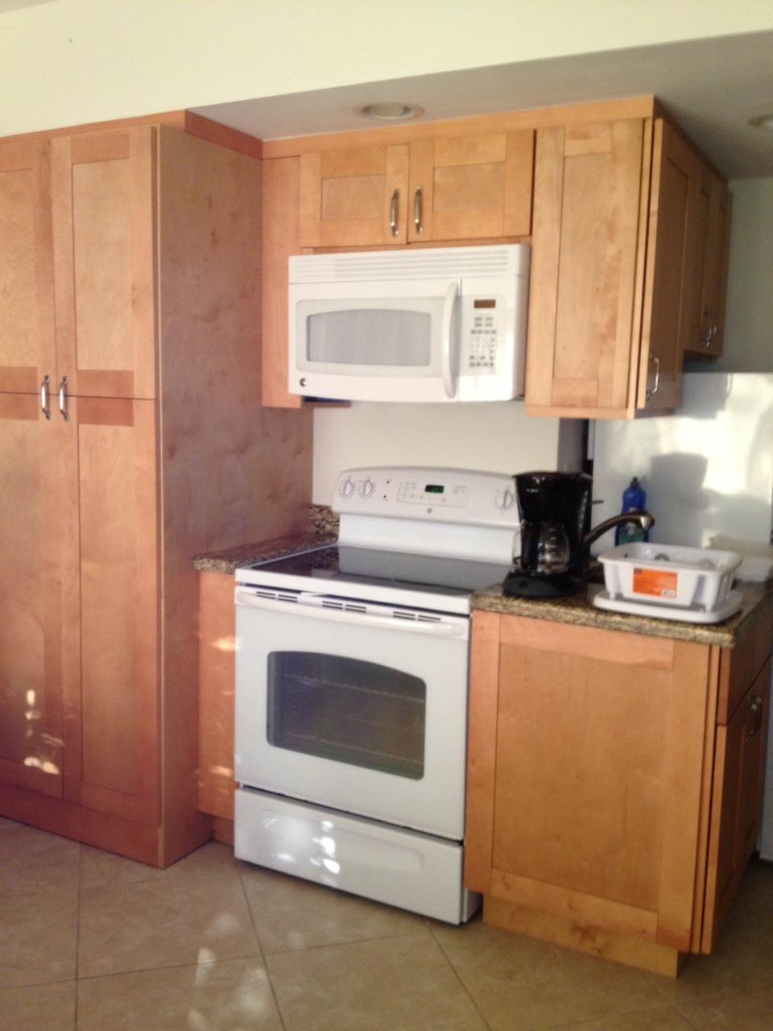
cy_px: 516
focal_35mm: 35
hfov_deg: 40.7
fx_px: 1042
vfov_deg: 52.6
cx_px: 386
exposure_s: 1/20
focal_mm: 4.28
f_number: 2.4
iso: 125
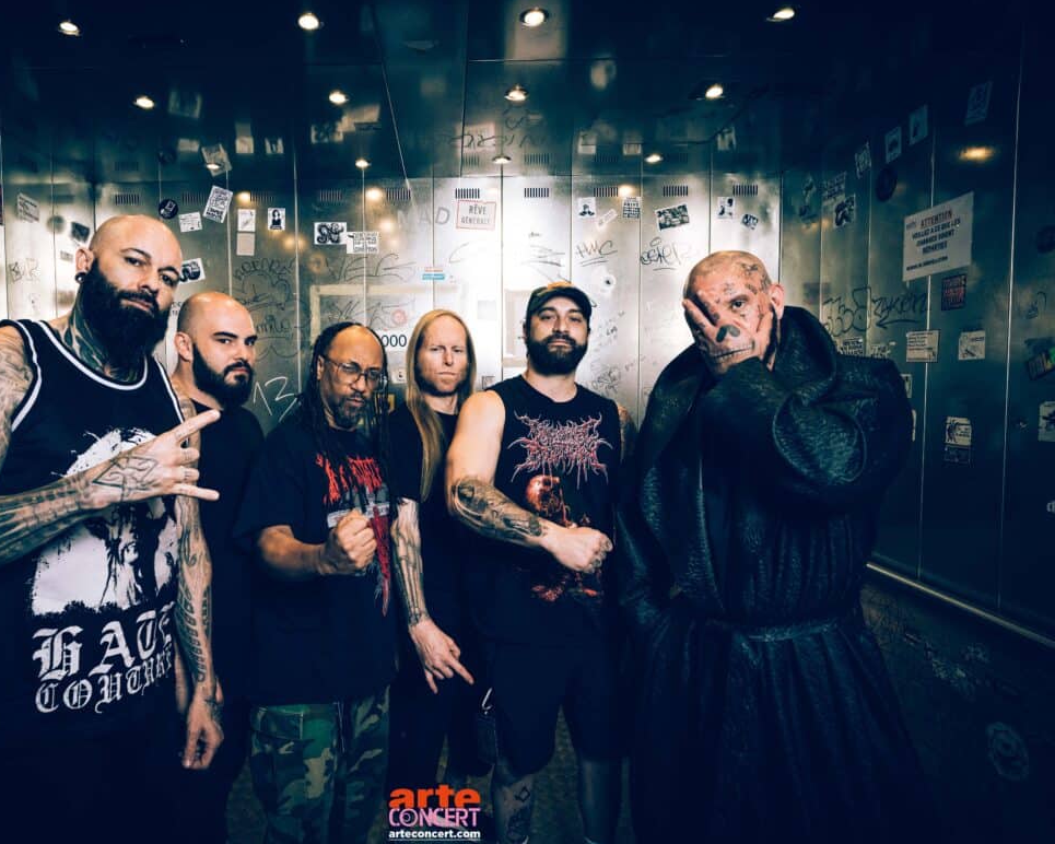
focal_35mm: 21
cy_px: 433
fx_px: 656
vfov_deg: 65.5
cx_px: 434
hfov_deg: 76.9
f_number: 5
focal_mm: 18
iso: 400
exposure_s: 1/125
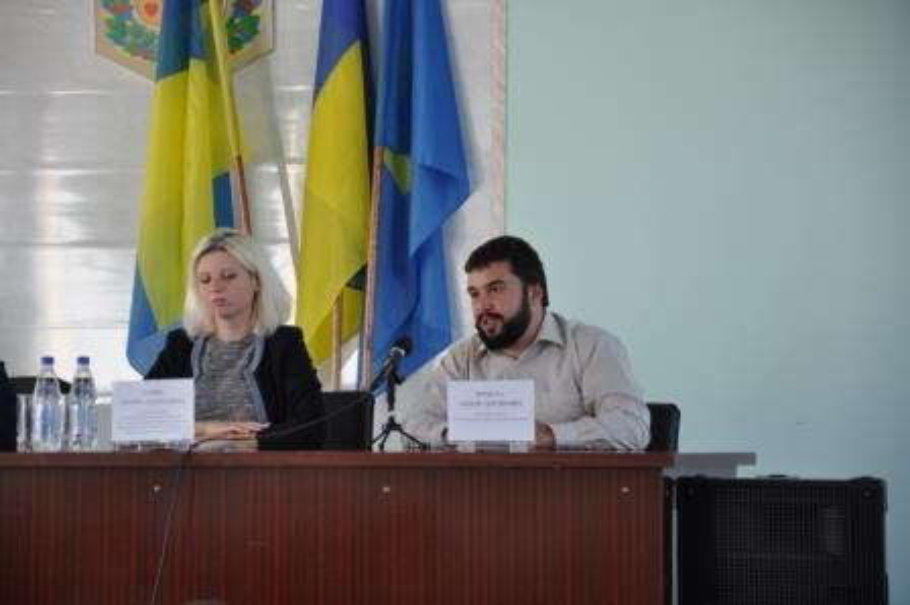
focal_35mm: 158
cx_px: 455
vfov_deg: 8.7
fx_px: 3978
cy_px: 302
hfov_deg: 13.0
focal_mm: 105
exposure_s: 1/60
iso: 400
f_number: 5.6
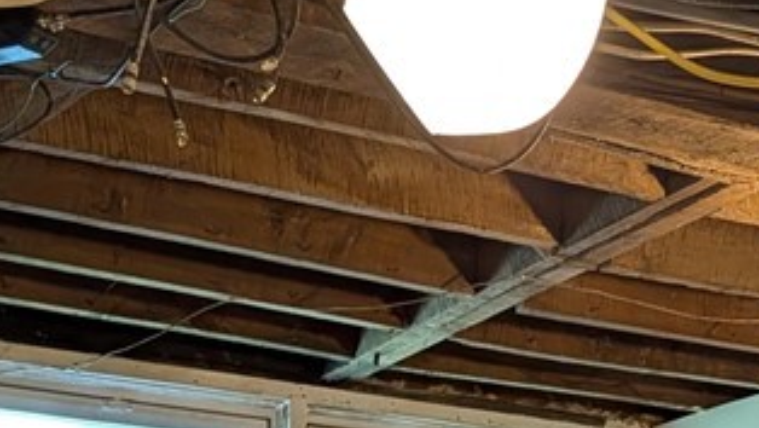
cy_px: 909
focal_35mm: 85
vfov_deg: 12.3
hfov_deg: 24.2
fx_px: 1712
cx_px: 712
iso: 221
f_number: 1.68
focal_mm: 6.9
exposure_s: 1/40
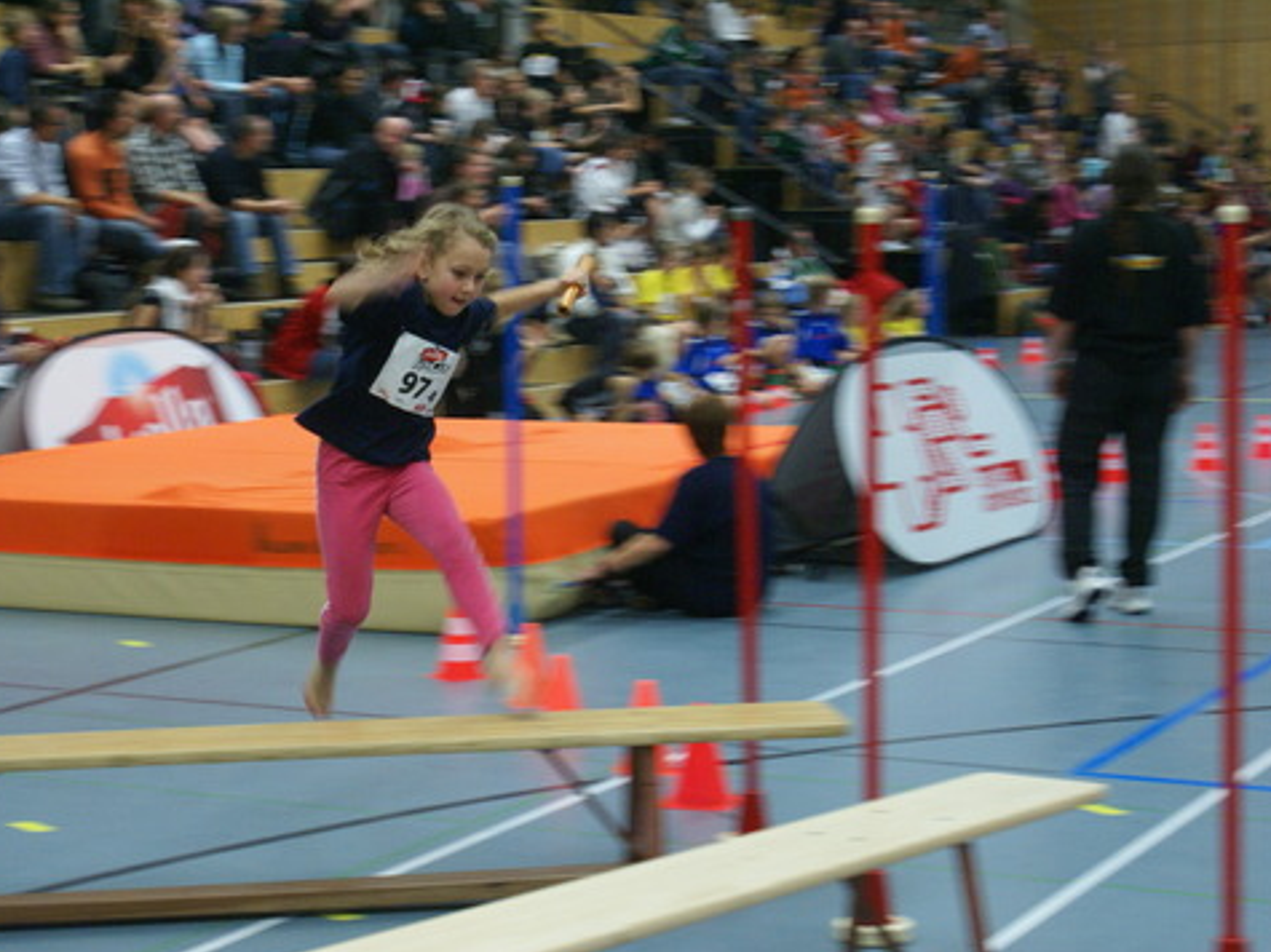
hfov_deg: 23.8
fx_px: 3010
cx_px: 557
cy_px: 479
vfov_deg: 18.0
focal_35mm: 82
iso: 800
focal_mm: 50
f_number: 5.6
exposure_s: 1/30
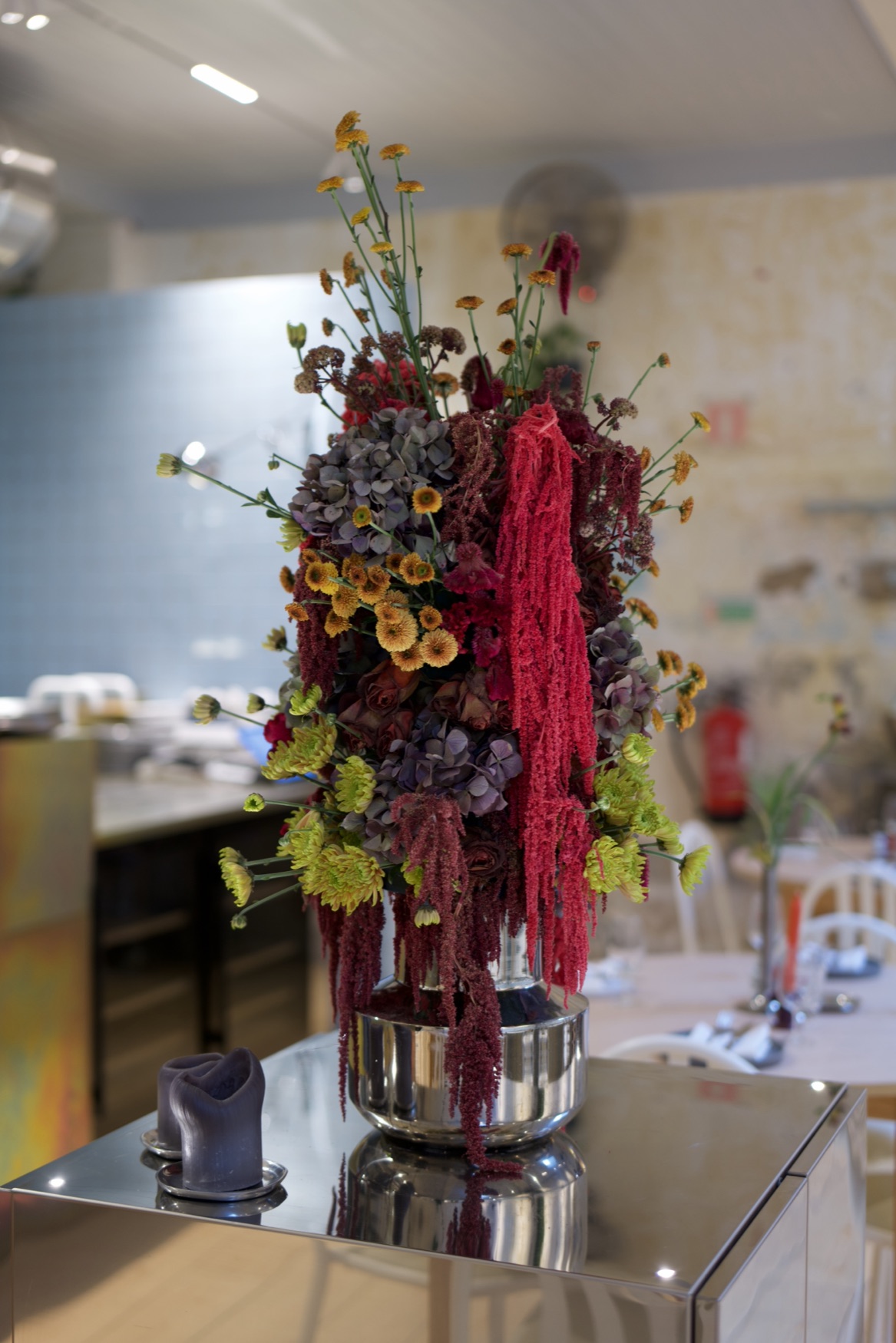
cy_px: 672
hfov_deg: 27.0
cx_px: 448
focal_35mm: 50
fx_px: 1866
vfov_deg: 39.6
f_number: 2
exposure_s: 1/15
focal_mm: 50
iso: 200
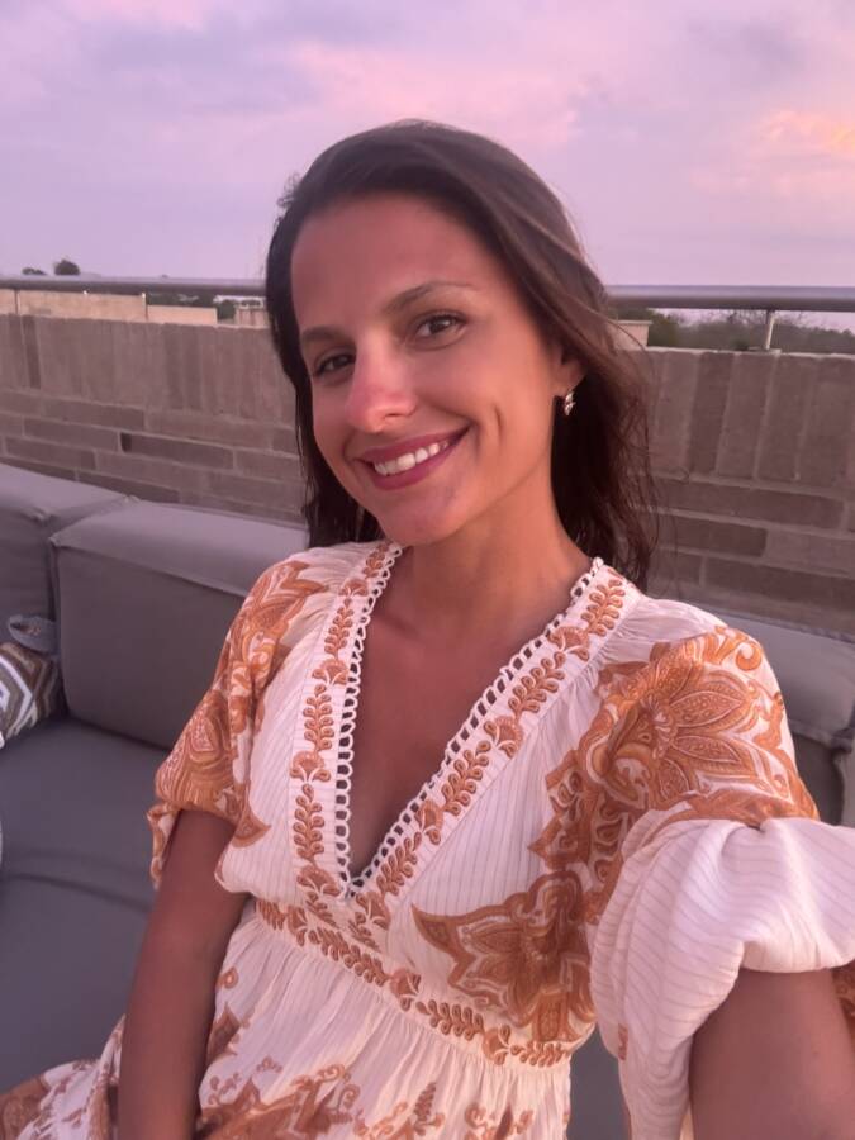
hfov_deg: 58.9
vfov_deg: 73.9
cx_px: 428
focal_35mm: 23
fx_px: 757
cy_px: 570
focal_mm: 2.69
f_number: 1.9
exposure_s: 1/32
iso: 400
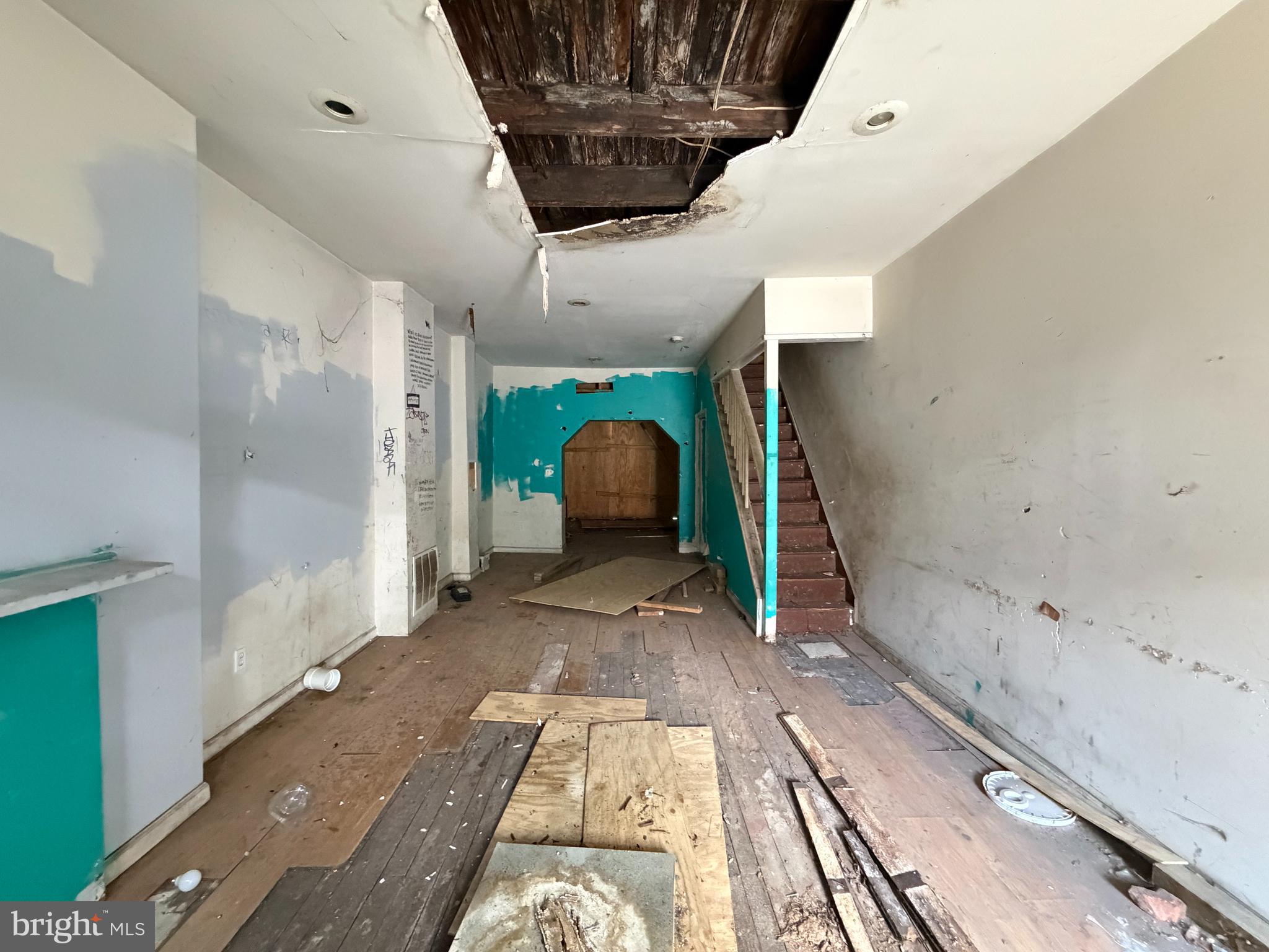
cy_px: 476
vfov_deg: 85.7
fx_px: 513
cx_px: 634
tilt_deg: -2.3
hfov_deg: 102.1
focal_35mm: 14
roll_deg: +0.1
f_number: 2.2
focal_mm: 2.22
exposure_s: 1/58
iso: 1250
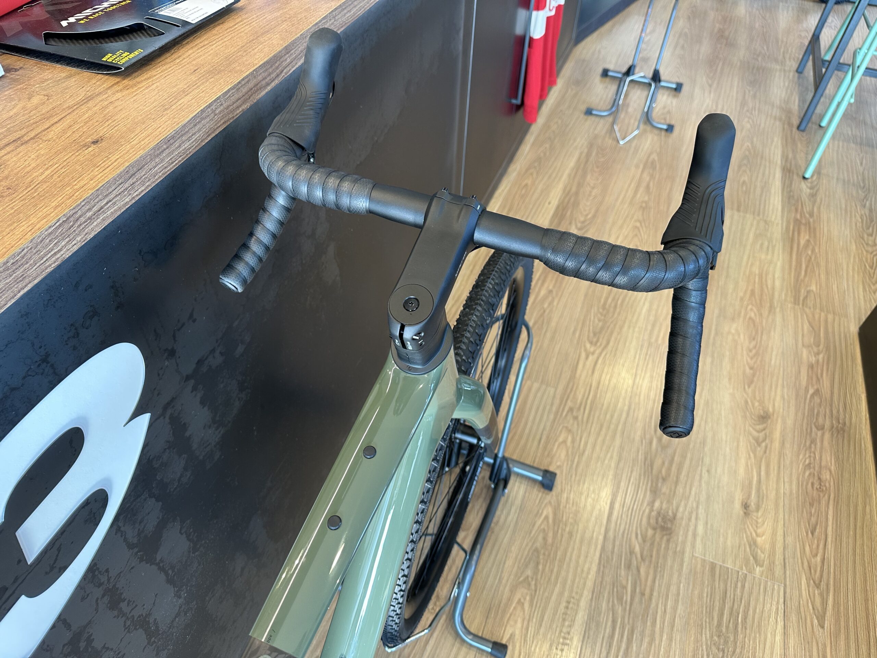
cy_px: 329
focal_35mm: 24
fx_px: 608
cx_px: 438
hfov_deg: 71.6
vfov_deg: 56.8
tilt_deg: -47.3
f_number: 1.78
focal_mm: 6.86
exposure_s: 1/100
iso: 125
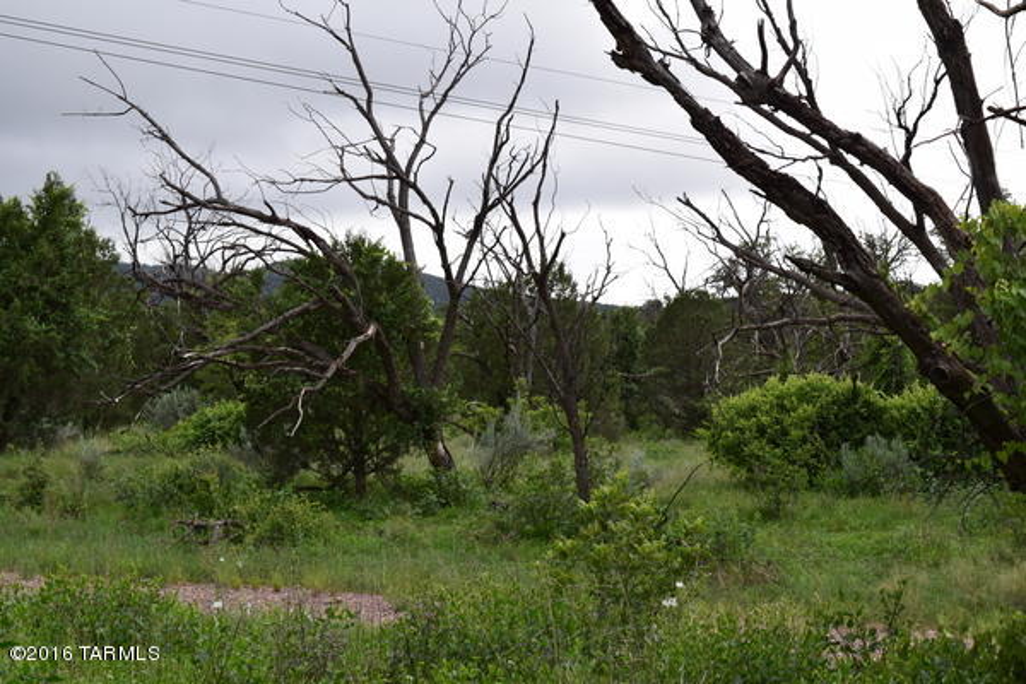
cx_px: 513
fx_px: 2223
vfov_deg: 17.5
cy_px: 342
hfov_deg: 26.0
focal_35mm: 78
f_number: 10
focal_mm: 52
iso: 400
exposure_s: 1/250
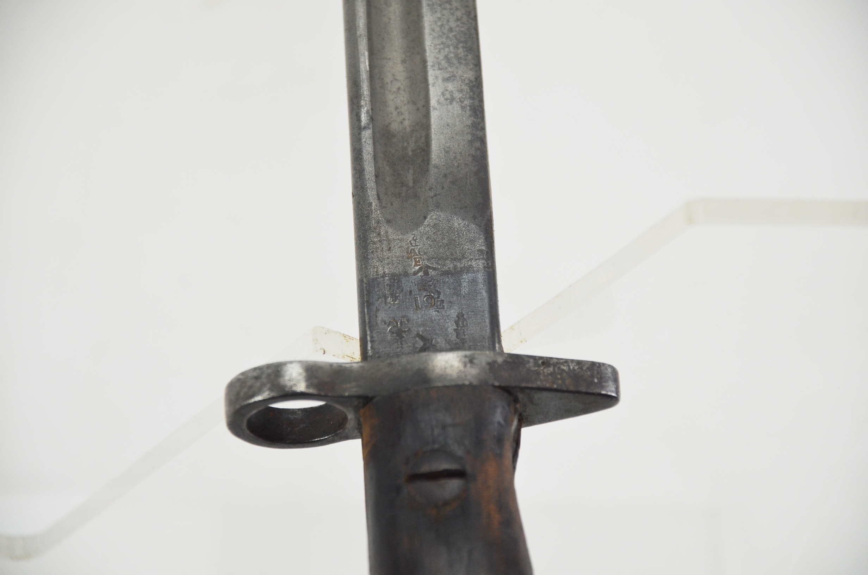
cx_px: 434
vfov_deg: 6.8
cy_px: 288
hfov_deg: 10.2
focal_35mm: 202
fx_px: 4872
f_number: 5.6
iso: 560
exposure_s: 1/250
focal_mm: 135
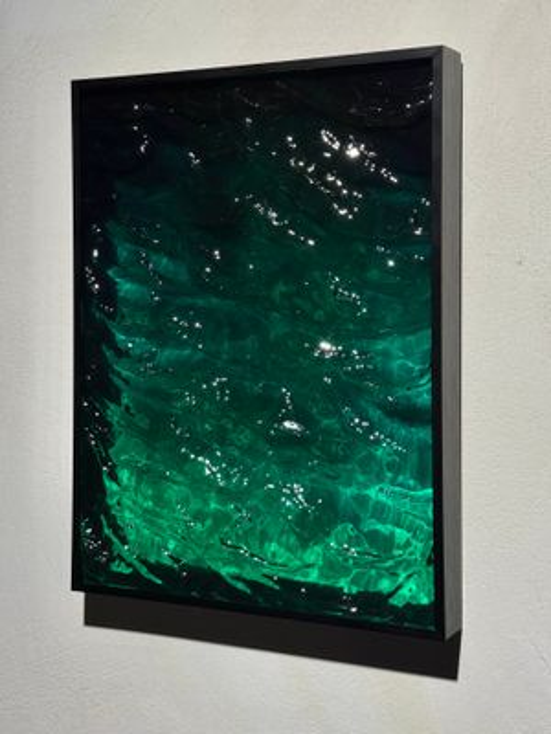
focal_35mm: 48
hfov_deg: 30.3
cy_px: 367
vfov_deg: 39.7
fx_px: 1019
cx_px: 276
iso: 64
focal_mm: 6.8
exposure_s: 1/425
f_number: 1.8
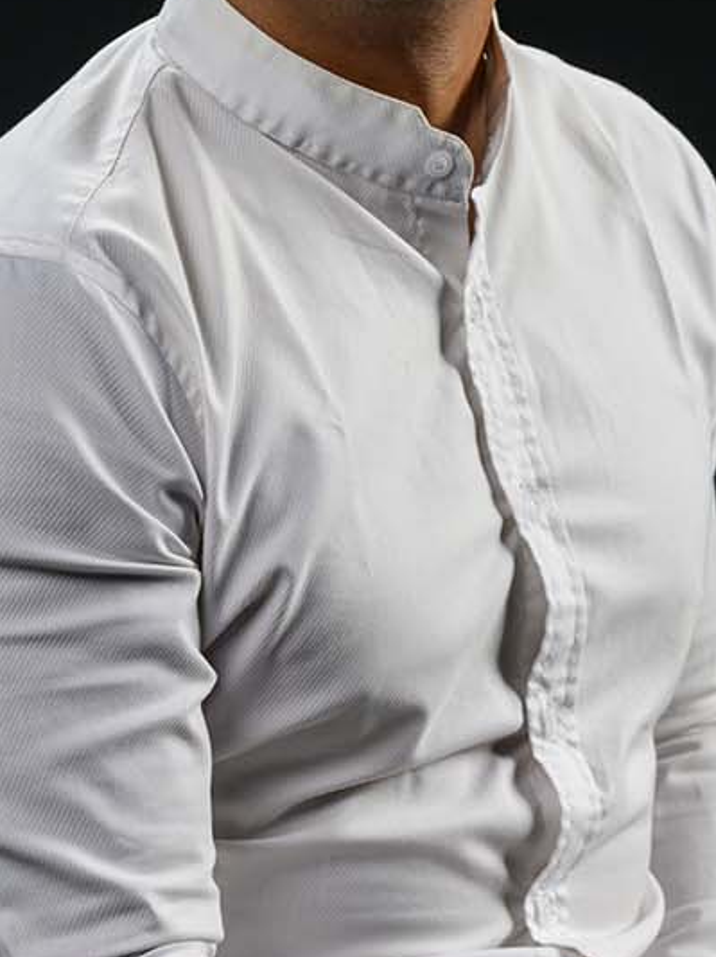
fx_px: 6102
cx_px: 388
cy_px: 433
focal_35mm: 221
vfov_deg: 9.0
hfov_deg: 6.7
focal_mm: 85
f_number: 8
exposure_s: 1/200
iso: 400
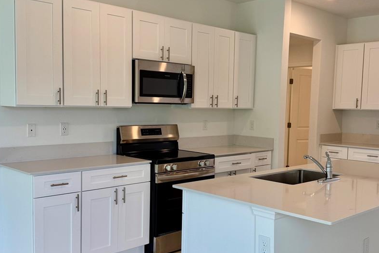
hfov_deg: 50.6
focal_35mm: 38
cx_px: 205
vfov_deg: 35.1
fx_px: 400
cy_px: 139
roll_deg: -0.4
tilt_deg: -4.5
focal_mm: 6.76
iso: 64
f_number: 1.78
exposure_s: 1/134
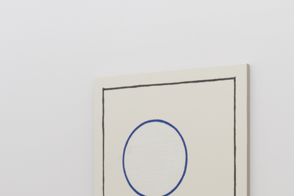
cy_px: 241
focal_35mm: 103
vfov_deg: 12.9
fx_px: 843
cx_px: 350
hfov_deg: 18.7
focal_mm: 27
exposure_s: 1/2.5
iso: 320
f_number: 20
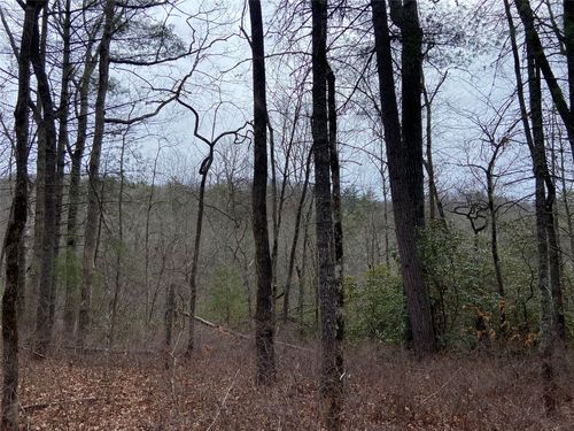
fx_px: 431
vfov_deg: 53.1
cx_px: 287
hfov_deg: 67.3
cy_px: 216
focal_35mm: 26
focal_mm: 4.25
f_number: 1.8
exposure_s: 1/1898
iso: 32
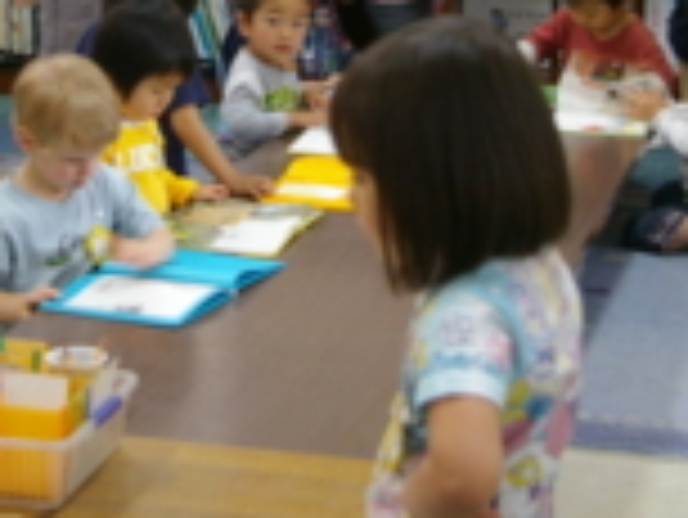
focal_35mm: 124
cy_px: -56
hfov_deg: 15.8
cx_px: 175
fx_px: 2472
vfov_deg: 11.8
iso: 400
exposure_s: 1/20
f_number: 4
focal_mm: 33
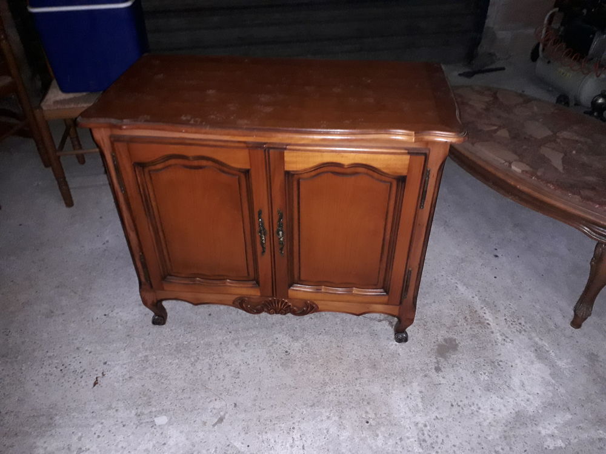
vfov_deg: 51.4
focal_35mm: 27
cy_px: 227
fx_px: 473
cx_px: 303
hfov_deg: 65.3
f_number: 1.9
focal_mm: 3.6
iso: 250
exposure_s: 1/25
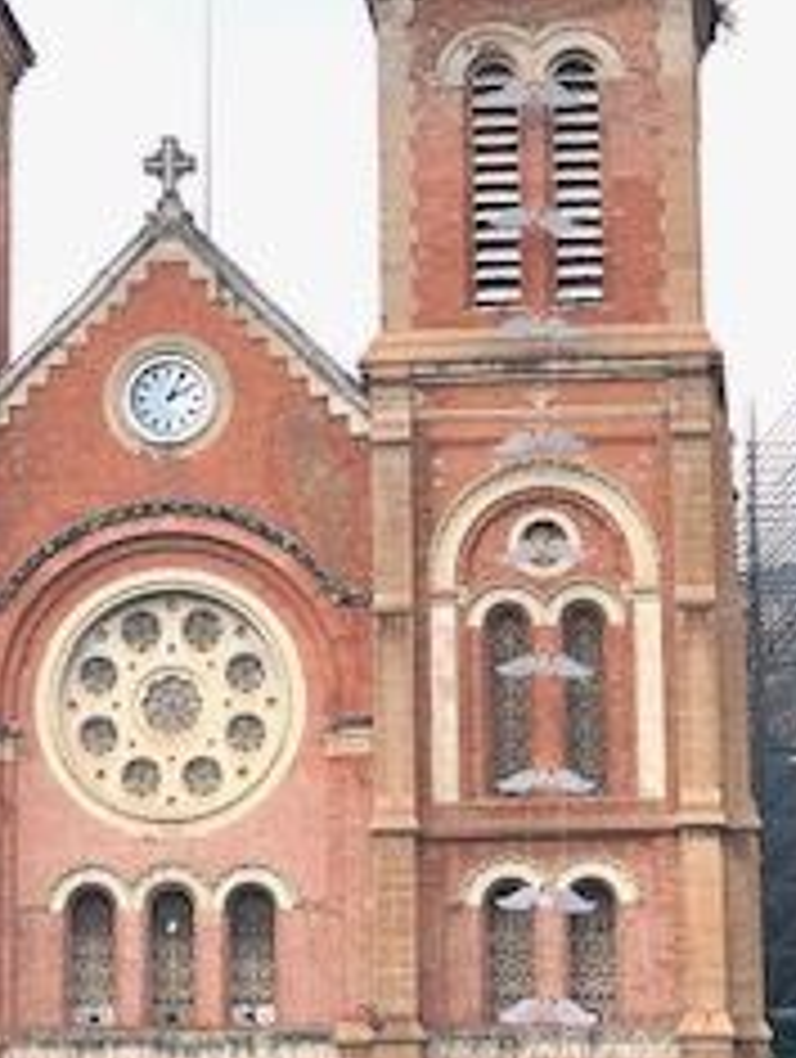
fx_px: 4739
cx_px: 171
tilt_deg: +14.9
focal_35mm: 155
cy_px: 279
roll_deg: -0.3
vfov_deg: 12.7
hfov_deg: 9.6
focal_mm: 6.6
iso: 20
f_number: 2.8
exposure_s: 1/225
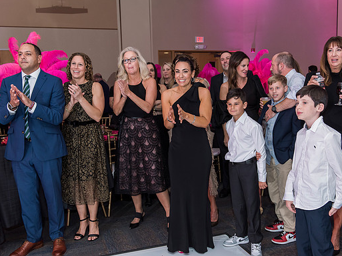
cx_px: 191
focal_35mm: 37
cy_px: 128
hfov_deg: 50.1
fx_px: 365
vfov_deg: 38.6
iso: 1000
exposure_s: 1/100
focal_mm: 34
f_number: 4.5
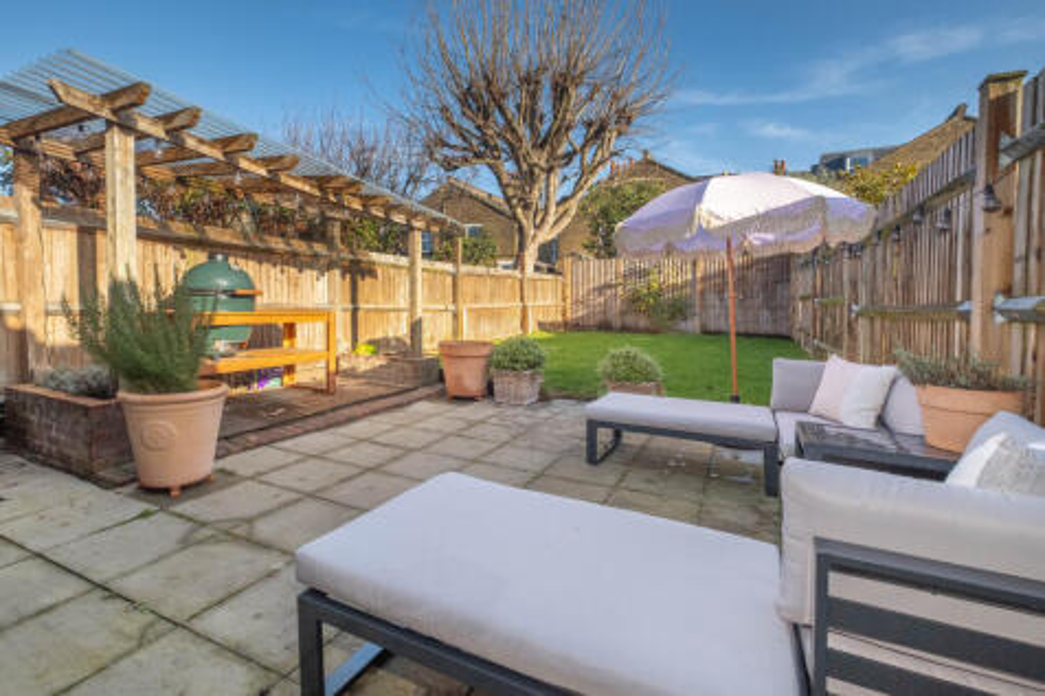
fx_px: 435
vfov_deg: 77.3
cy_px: 348
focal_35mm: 15
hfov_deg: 100.4
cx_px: 522
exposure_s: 1/500
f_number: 6.4
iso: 400
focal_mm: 10
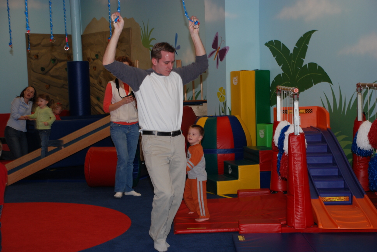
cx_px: 188
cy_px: 126
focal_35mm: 72
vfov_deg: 19.0
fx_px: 755
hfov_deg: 28.0
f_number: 4.8
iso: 250
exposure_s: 1/60
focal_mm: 48
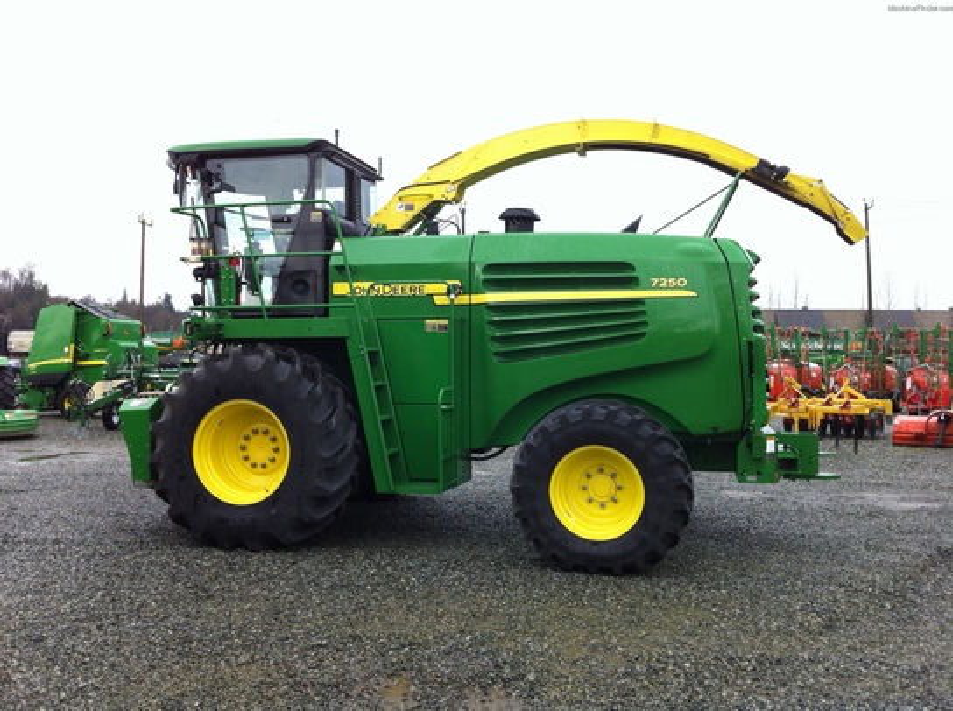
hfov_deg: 52.7
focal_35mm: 35
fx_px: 962
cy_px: 356
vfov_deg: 40.6
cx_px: 476
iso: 80
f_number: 2.8
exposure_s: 1/209
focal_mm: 3.85
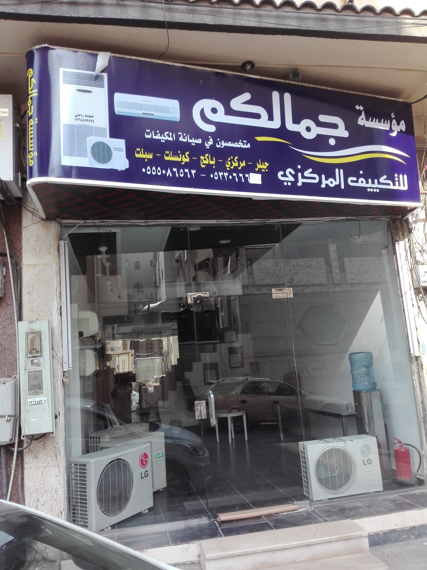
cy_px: 285
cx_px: 214
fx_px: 444
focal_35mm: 27
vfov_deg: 65.3
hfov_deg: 51.4
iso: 100
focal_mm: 3.79
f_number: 2
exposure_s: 1/277
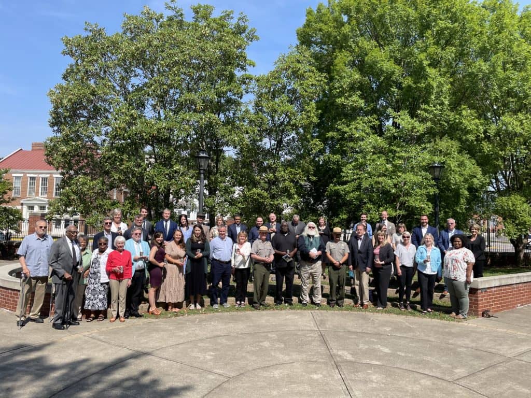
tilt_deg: +4.0
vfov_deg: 53.1
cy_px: 199
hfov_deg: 67.3
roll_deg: -1.0
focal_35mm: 26
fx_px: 399
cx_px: 266
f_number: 1.6
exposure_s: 1/2398
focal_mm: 4.2
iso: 32
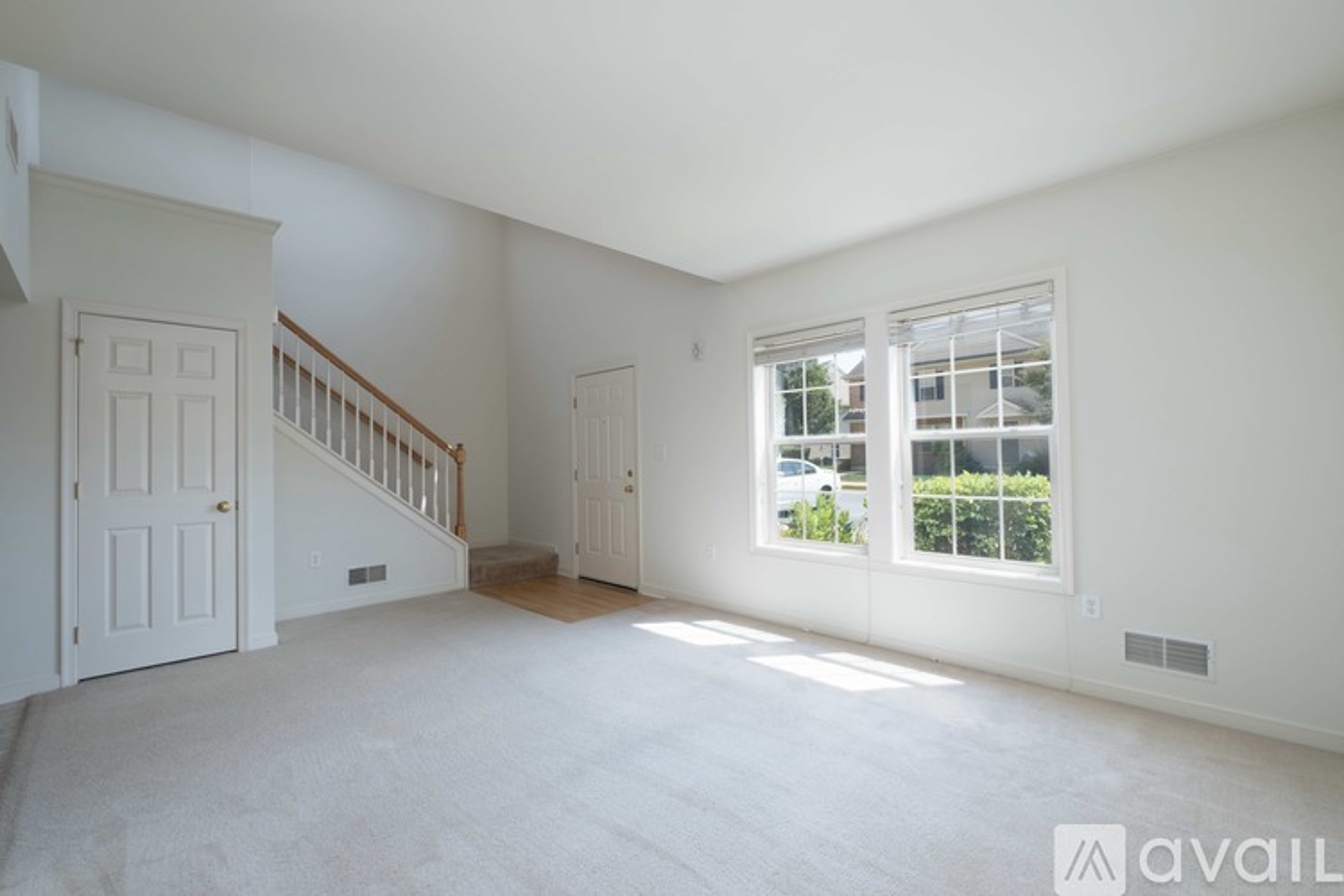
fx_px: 560
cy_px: 448
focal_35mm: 15
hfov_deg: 100.4
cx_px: 672
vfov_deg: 77.3
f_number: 7.1
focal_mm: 10
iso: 400
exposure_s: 1/250
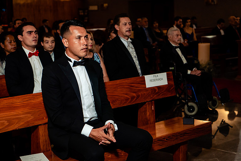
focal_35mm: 63
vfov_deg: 21.6
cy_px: 80
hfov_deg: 31.9
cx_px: 120
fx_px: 422
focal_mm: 63
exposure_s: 1/160
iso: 1250
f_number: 4
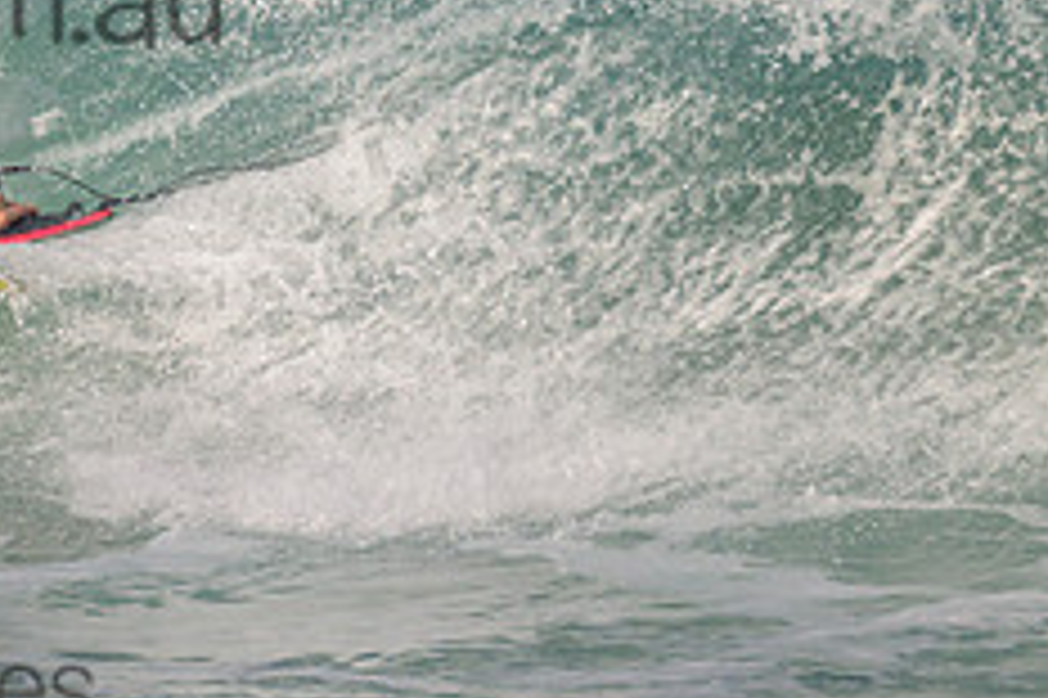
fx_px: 49249
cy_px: -61
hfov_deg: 1.2
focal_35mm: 1693
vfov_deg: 0.8
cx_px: -252
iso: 900
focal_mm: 680
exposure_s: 1/2000
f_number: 11
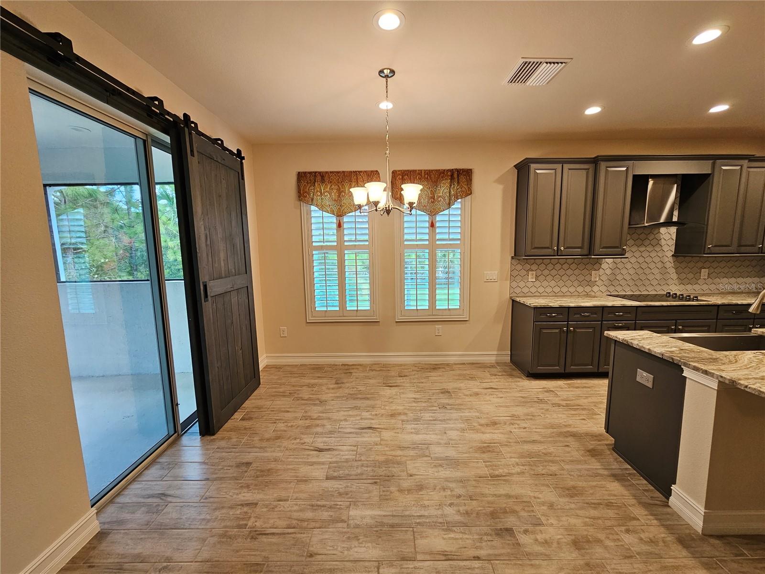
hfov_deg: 106.2
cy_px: 287
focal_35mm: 13
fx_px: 287
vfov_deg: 89.9
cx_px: 382
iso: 125
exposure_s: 1/60
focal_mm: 2.2
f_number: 2.2
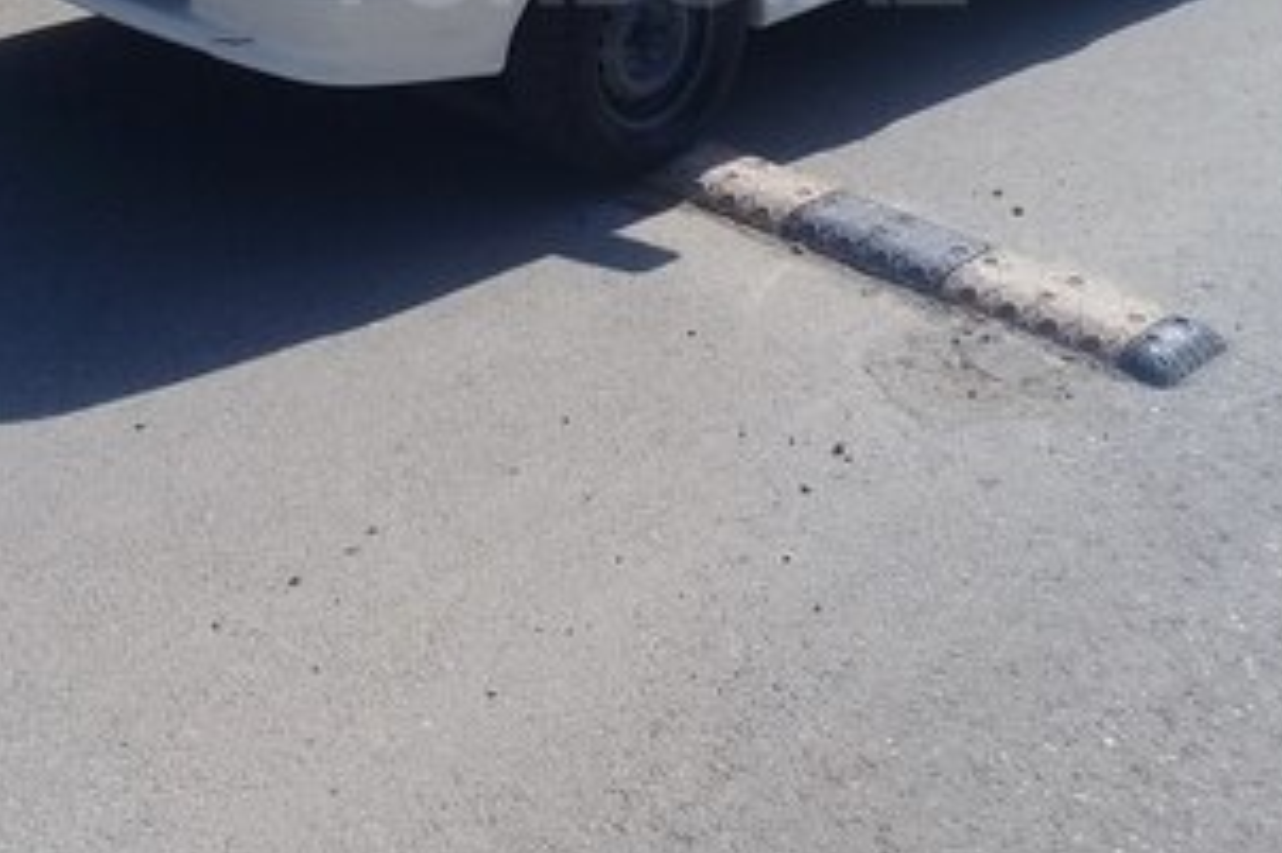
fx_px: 1886
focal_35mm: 53
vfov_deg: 24.1
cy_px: -42
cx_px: 641
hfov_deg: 37.5
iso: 50
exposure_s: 1/1715
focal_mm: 3.3
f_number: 2.2
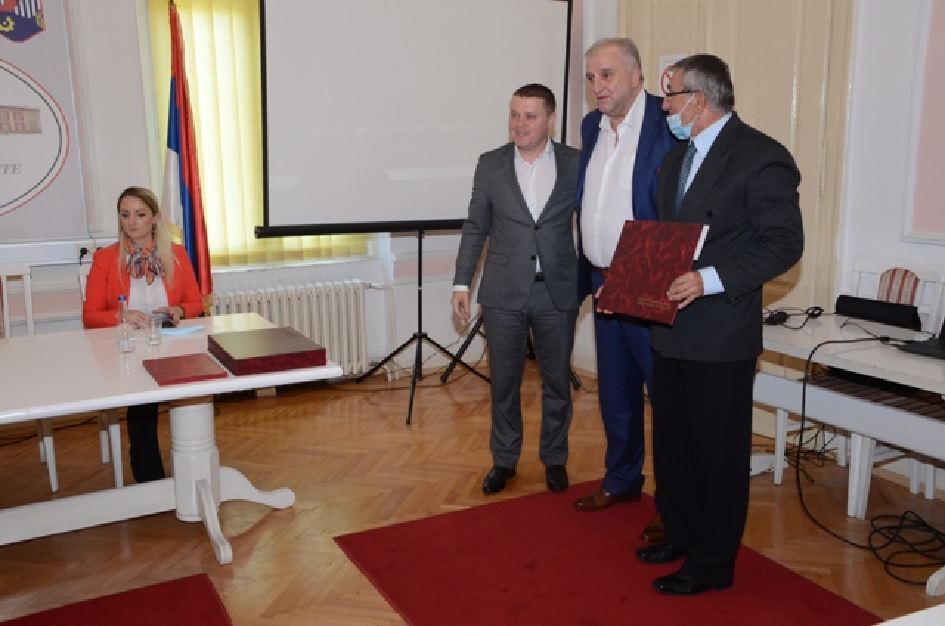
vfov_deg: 39.8
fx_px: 865
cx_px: 472
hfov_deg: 57.3
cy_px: 313
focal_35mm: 33
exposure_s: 1/50
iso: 640
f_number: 6.3
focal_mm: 22
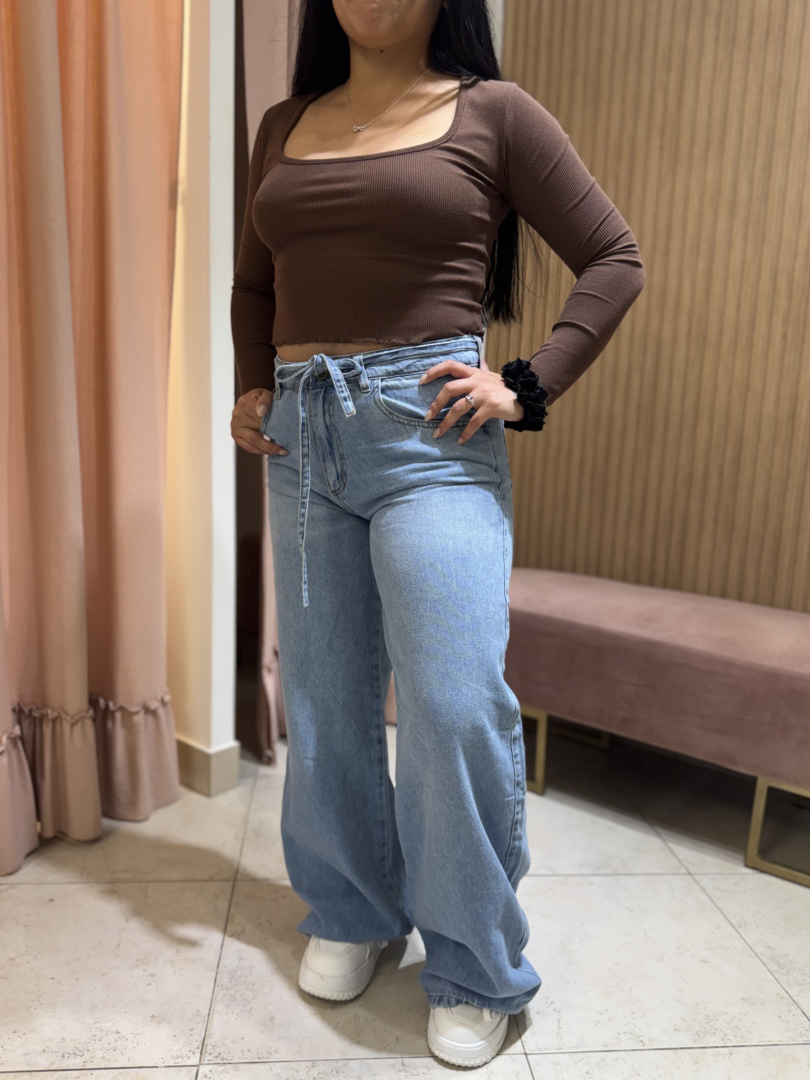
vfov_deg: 69.4
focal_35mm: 25
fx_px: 780
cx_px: 401
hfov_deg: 54.9
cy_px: 556
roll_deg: -1.9
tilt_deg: -9.7
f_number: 1.78
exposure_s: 1/100
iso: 125
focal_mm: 6.76
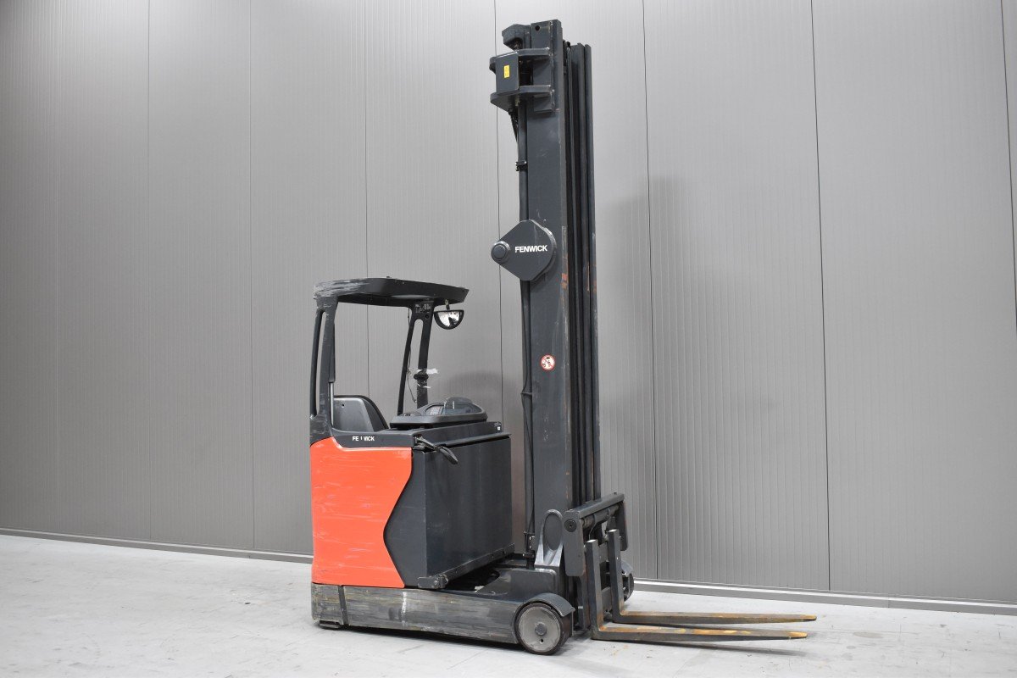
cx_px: 508
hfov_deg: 53.1
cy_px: 339
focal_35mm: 36
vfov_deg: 36.9
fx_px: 1017
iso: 1250
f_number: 5.6
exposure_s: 1/25
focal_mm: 24
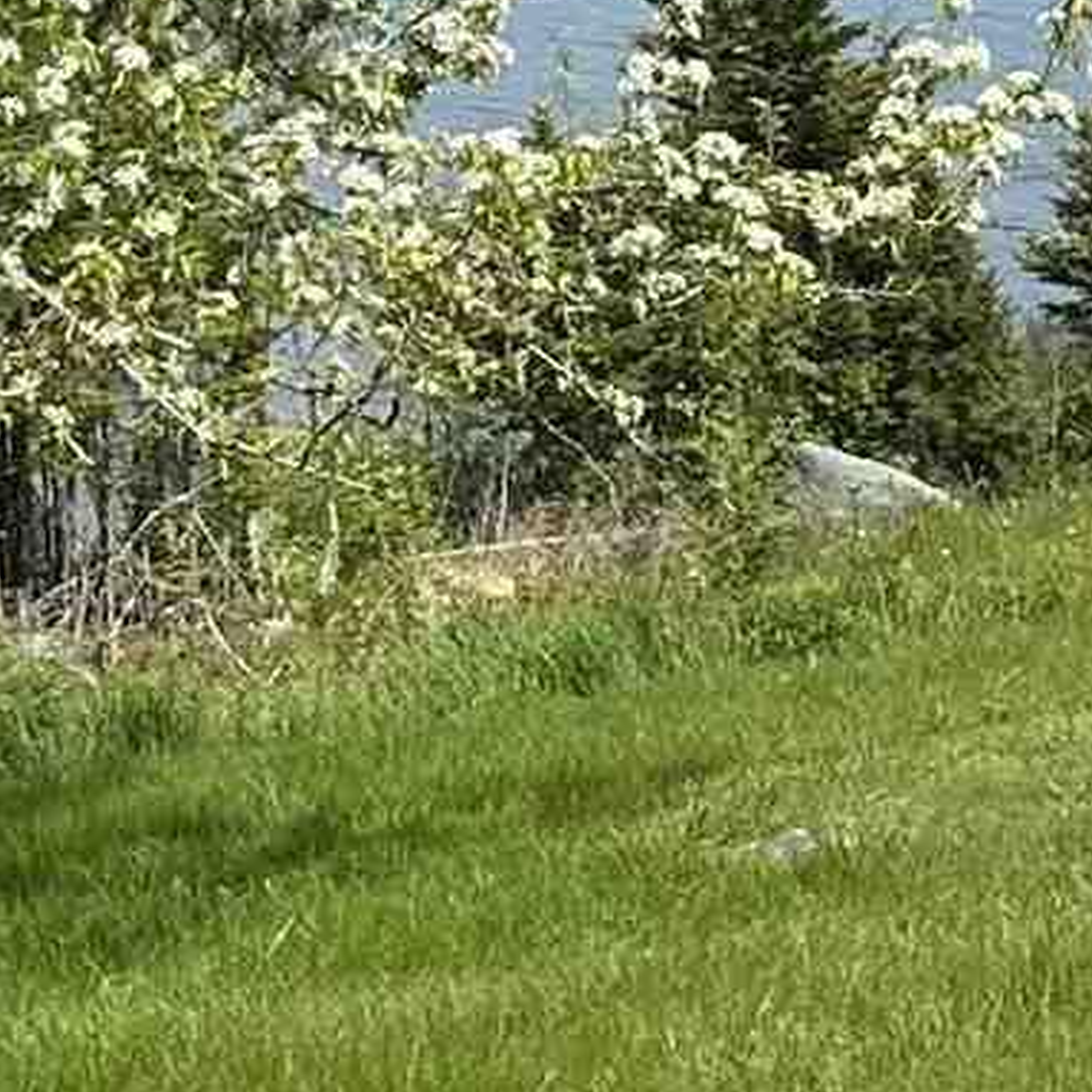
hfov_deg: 9.2
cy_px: 370
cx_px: 2539
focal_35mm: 171
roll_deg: -0.9
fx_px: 6103
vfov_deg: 10.2
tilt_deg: -8.8
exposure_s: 1/5000
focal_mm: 6.86
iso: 80
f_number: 1.78
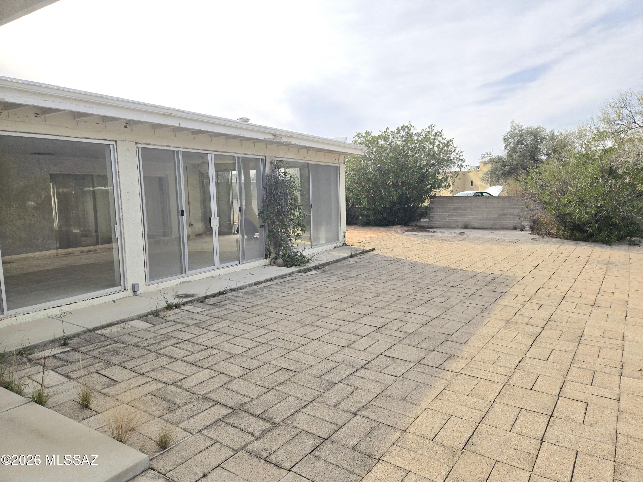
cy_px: 241
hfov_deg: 73.9
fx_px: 427
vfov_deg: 58.9
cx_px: 322
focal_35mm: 23
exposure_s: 1/2060
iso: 25
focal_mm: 5.4
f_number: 1.8
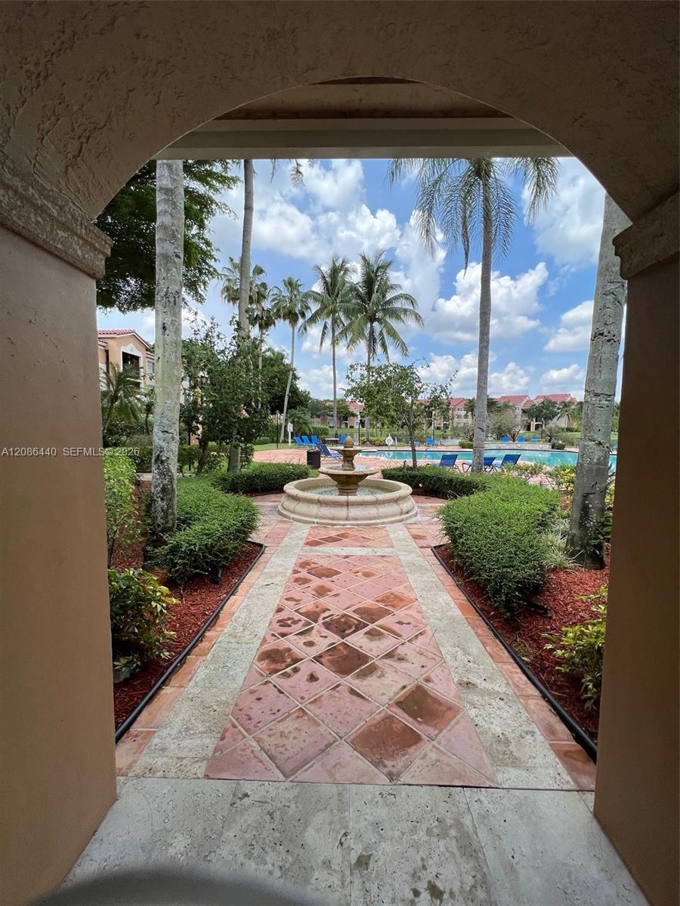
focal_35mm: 13
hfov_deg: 89.9
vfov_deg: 106.2
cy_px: 453
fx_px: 340
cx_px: 340
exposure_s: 1/1193
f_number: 1.8
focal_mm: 1.57
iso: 32
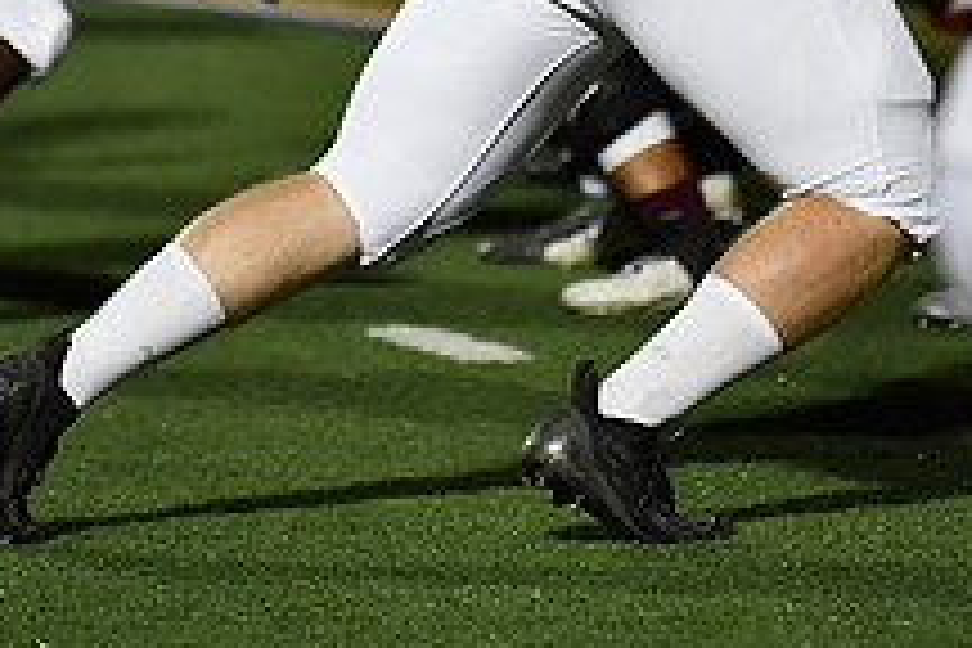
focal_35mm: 536
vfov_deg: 2.6
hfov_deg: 3.8
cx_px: 459
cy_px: -191
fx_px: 14471
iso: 5600
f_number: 2.8
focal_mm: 200
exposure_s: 1/3200
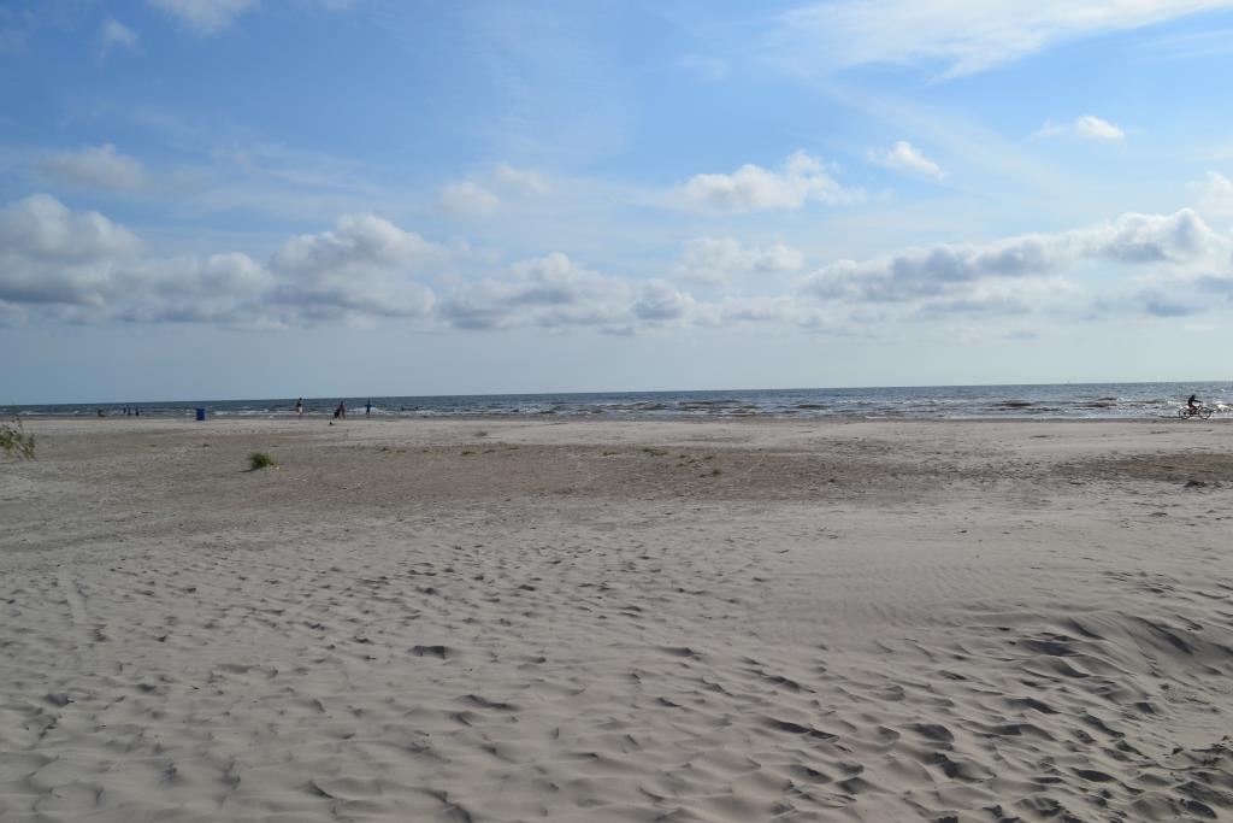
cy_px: 412
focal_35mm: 33
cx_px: 616
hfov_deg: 57.2
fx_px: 1130
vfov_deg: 40.0
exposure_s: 1/500
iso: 280
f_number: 11
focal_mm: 22
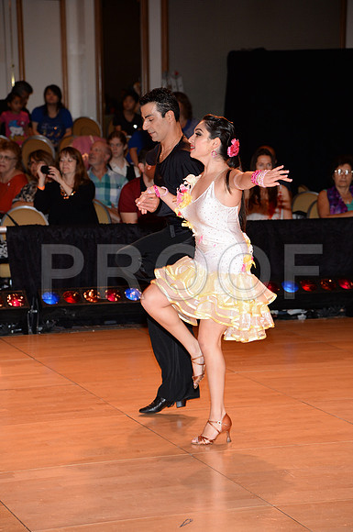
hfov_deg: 12.4
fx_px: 1623
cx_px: 176
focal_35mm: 110
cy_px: 266
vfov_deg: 18.6
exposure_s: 1/200
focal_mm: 110
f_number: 5
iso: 1250
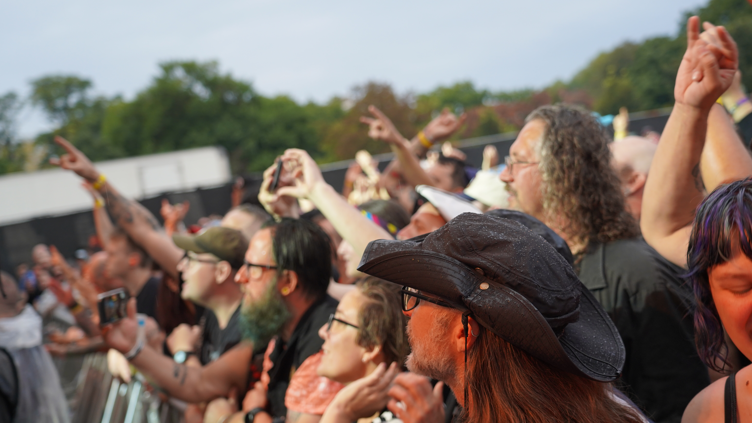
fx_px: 1097
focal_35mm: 55
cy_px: 207
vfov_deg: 21.8
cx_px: 380
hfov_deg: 37.8
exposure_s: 1/160
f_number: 4
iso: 800
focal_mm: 51
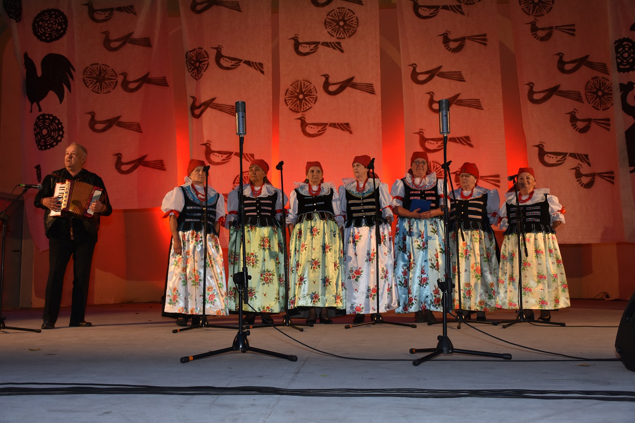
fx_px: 635
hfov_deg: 53.1
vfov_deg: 36.9
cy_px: 212
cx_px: 318
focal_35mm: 36
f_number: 4
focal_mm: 24
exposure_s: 1/60
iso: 500
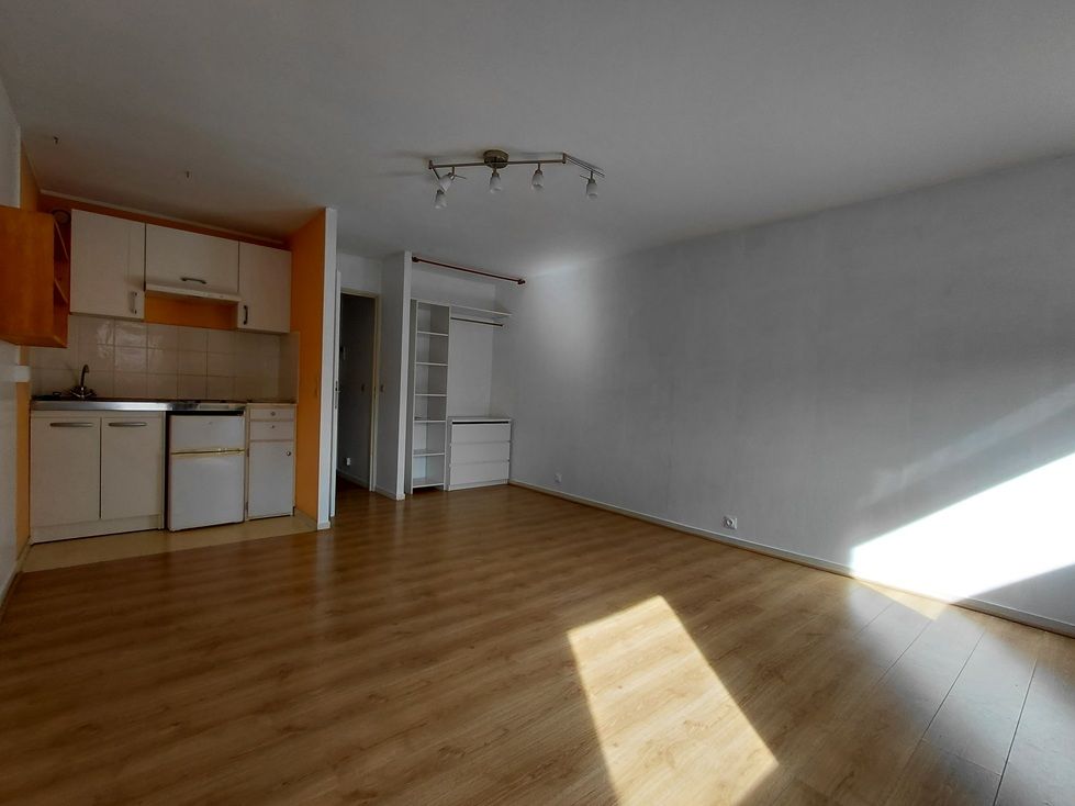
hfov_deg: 94.5
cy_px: 403
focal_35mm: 16
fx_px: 497
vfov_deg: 78.1
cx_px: 538
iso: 40
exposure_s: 1/179
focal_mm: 1.64
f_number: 2.2
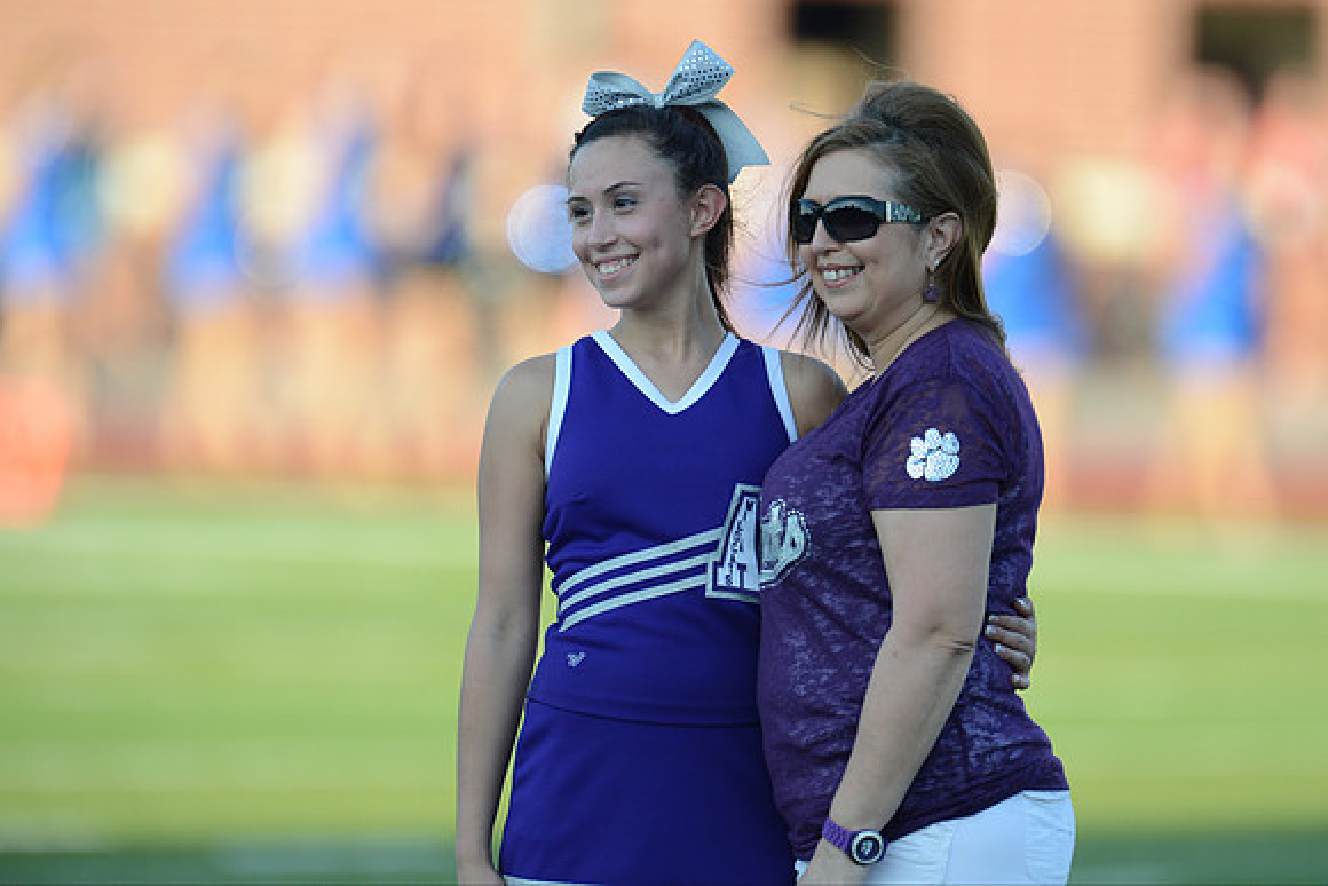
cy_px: 443
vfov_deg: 2.5
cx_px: 664
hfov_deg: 3.7
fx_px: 20293
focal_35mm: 550
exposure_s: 1/1600
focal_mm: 550
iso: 800
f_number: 4
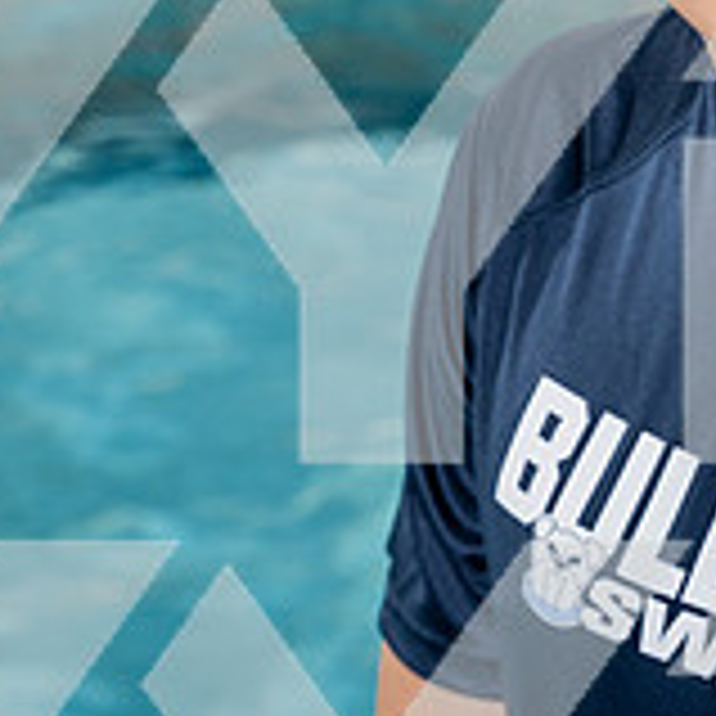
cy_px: 207
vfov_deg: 6.7
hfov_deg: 6.6
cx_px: 588
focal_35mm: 263
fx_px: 6155
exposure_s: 1/250
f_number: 5
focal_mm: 70
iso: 400
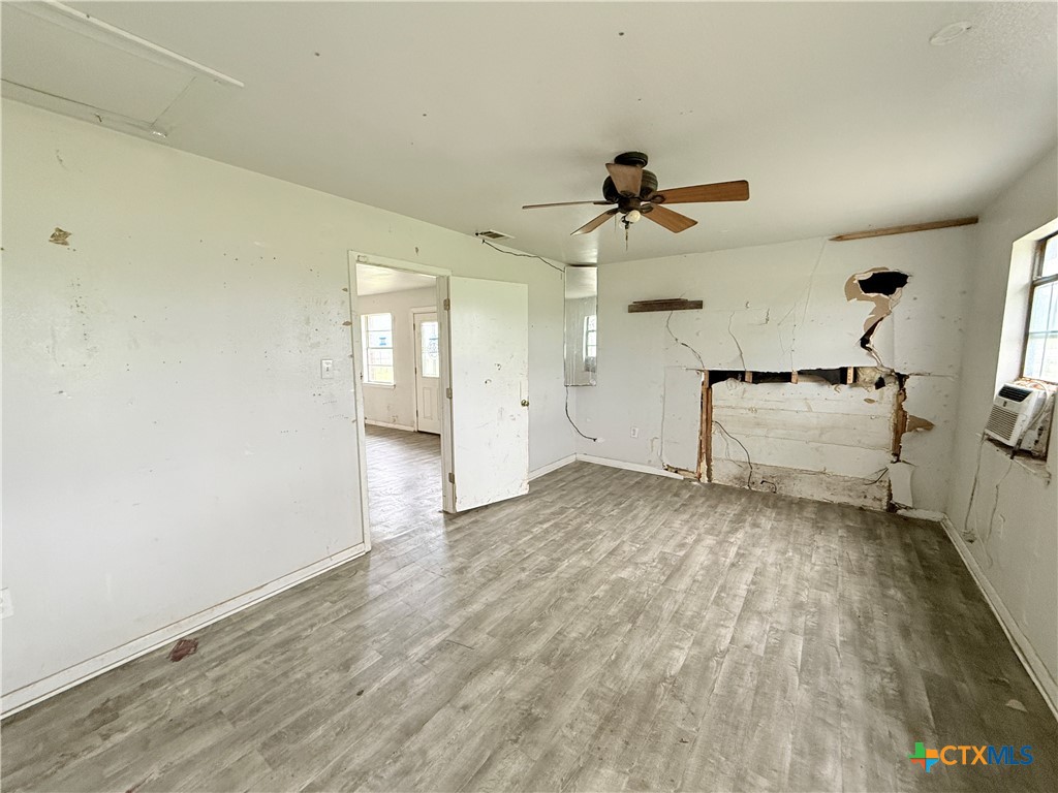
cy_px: 396
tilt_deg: -4.7
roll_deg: +1.1
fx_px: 428
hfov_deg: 102.1
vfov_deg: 85.7
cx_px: 529
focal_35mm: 14
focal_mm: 2.22
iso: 400
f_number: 2.2
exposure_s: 1/96
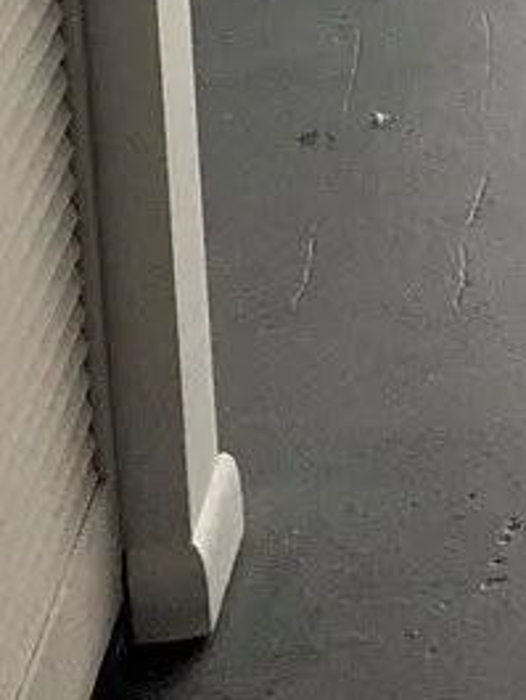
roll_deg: +0.7
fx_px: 2935
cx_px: 1248
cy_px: -692
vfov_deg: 12.1
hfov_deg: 9.2
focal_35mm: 145
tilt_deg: -10.0
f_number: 1.78
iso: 200
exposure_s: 1/97
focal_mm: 6.76
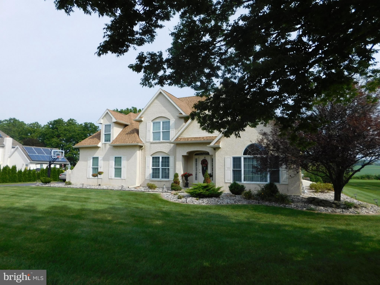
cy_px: 142
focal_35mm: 23
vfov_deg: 58.9
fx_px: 252
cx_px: 190
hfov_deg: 73.9
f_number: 6
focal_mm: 4
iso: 125
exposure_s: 1/400
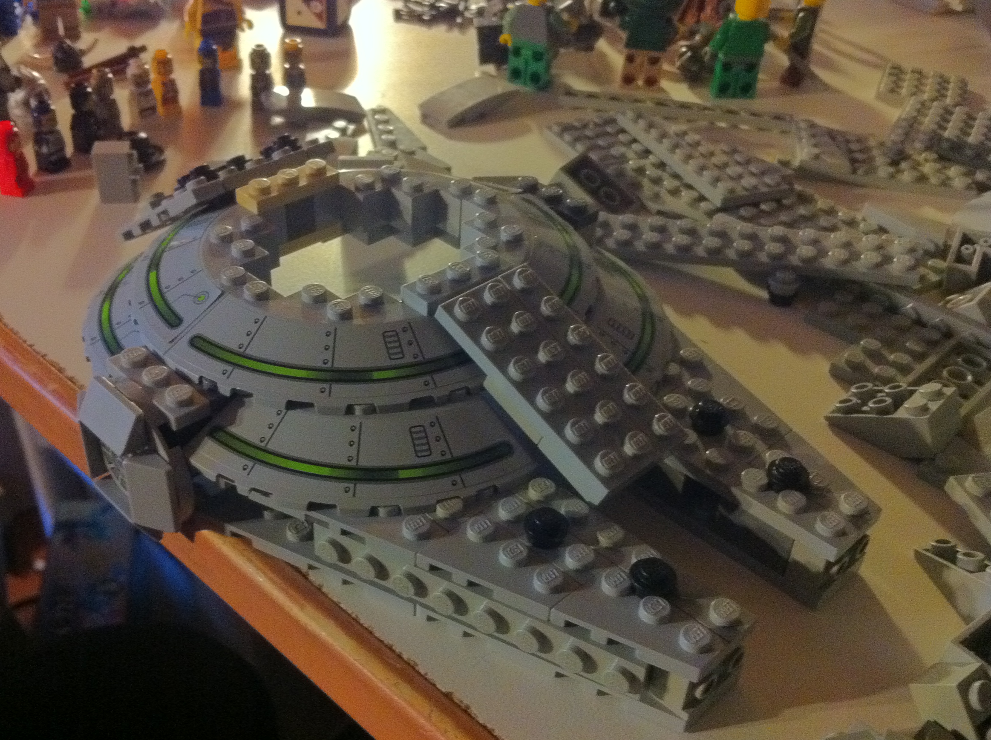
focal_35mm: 39
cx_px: 445
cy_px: 406
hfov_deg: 47.9
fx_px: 1115
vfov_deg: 36.7
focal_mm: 3.85
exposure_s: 1/15
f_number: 2.8
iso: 1000
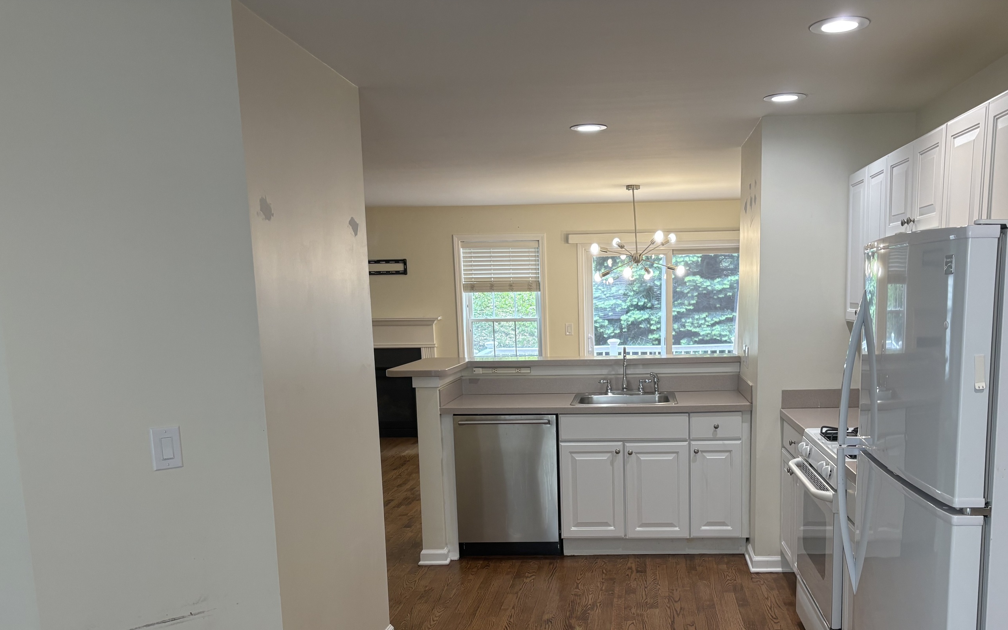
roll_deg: +1.7
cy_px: 448
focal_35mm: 33
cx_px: 602
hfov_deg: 57.7
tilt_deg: -10.3
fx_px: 906
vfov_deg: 37.6
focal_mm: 5.96
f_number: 1.6
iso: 100
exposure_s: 1/120
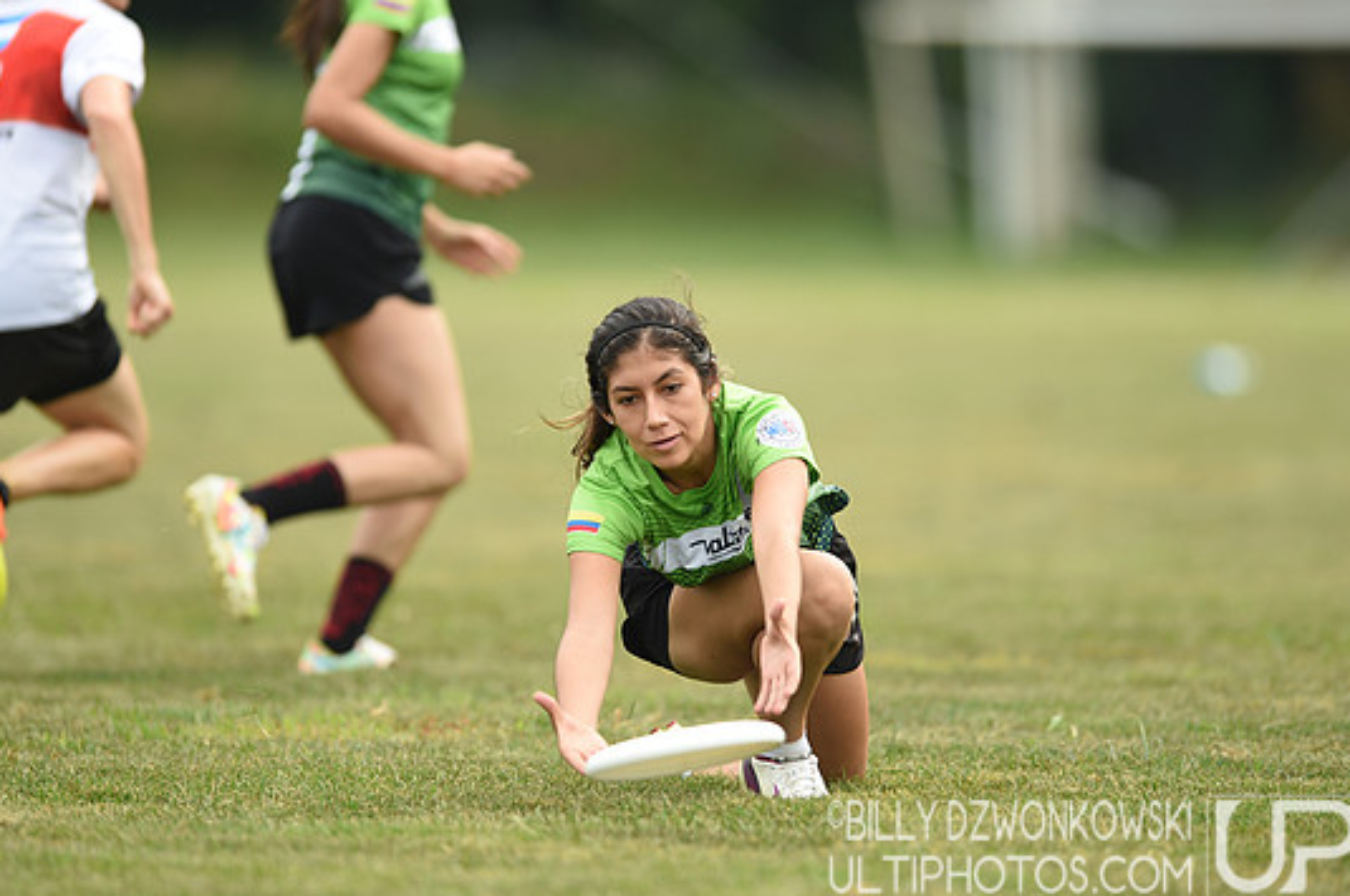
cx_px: 666
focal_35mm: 434
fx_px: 16250
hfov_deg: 4.8
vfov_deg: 3.2
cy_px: 438
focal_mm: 400
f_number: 2.8
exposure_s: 1/1600
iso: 320
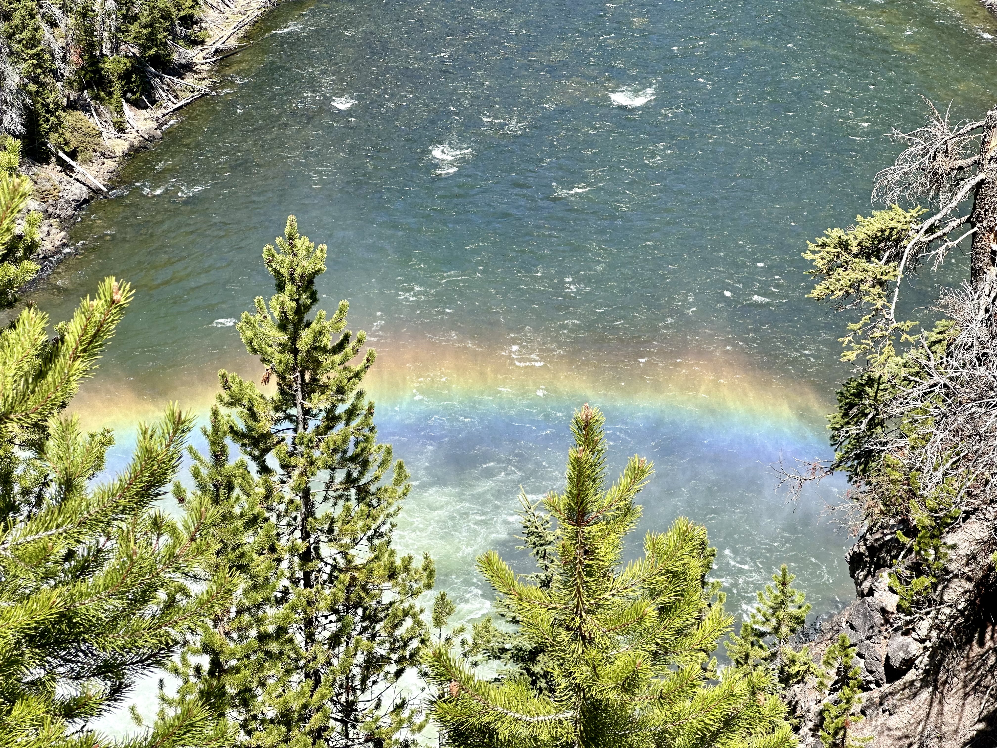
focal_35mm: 77
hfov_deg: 25.3
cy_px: 374
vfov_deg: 19.1
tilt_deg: -25.3
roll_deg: -0.4
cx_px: 498
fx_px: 2218
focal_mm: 9
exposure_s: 1/431
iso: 32
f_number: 2.8
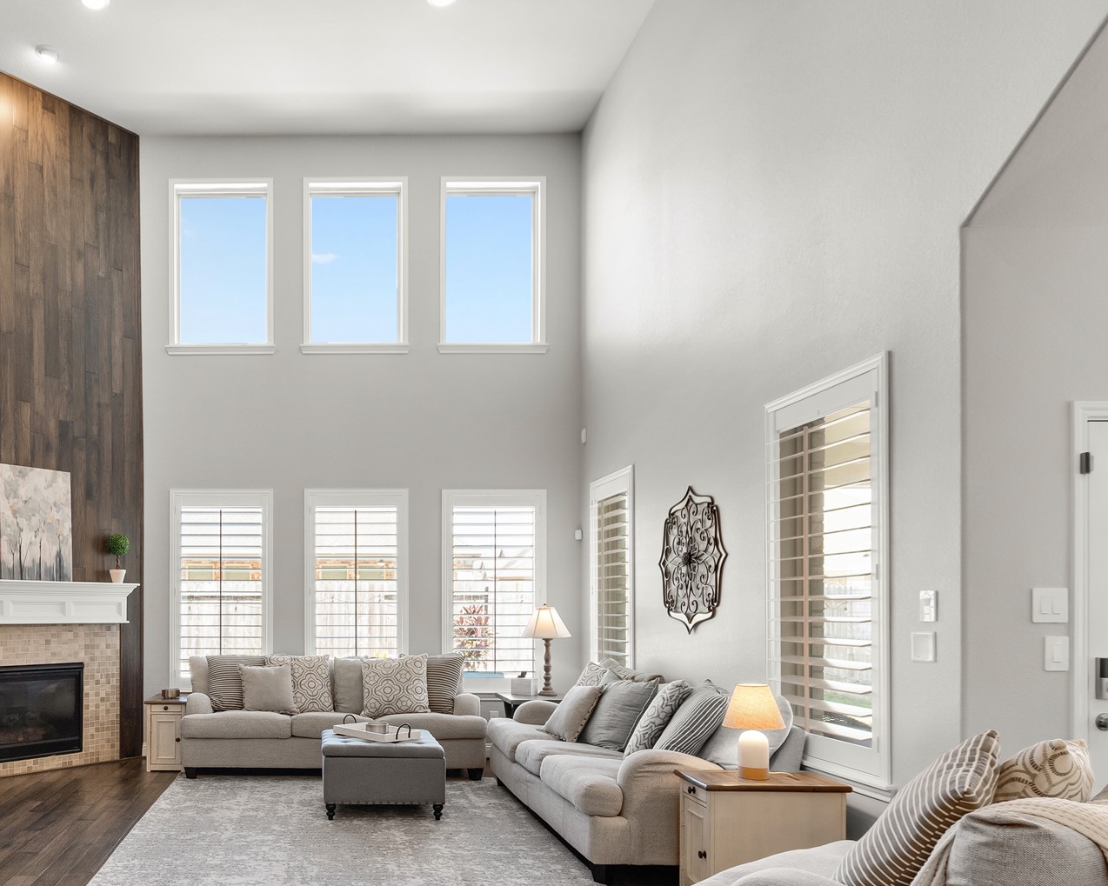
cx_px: 302
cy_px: 614
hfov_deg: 66.7
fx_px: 787
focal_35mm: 24
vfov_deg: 57.0
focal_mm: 10
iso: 320
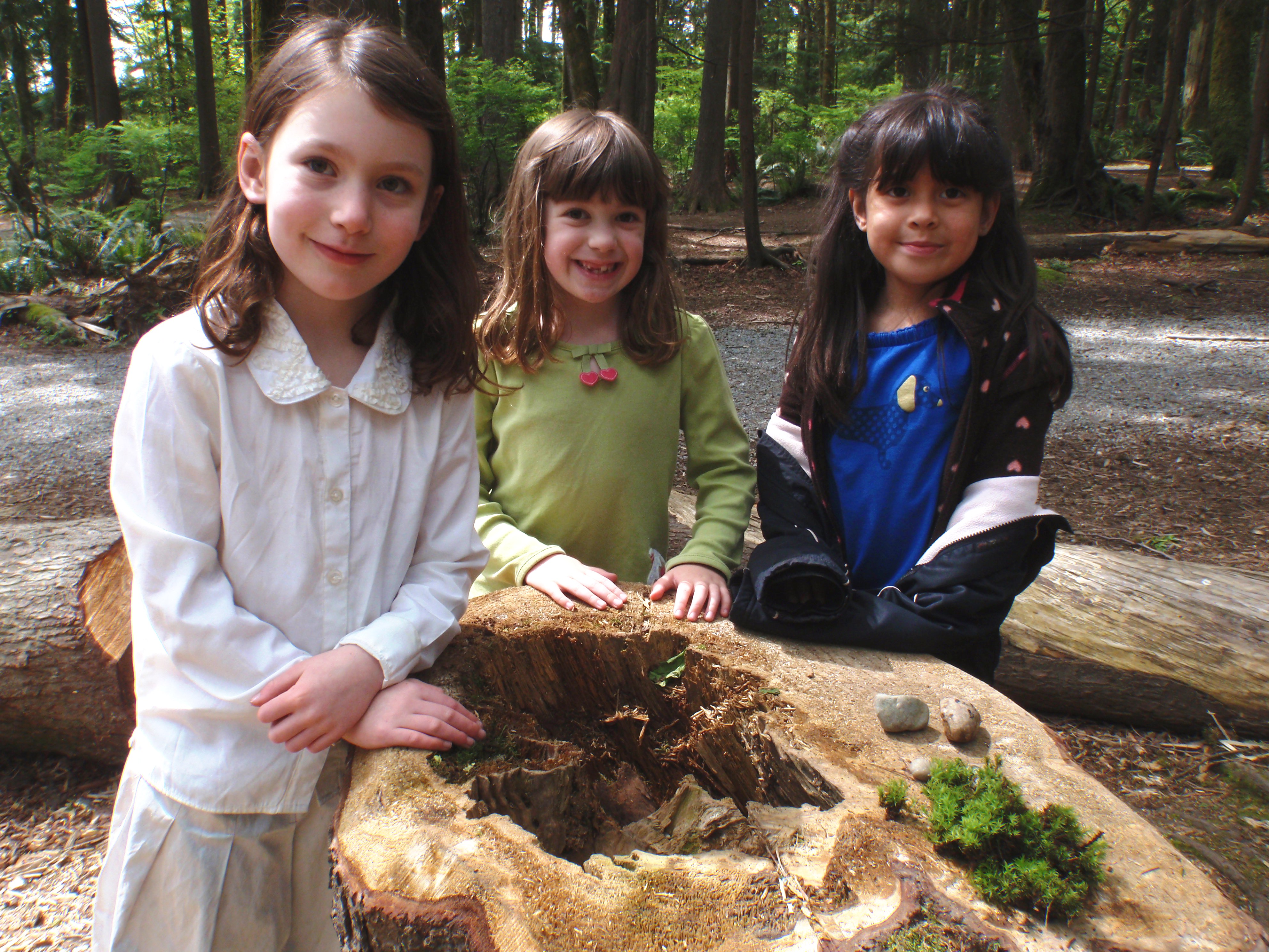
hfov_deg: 63.4
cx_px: 634
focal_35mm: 28
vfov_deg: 49.7
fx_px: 1026
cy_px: 476
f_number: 4
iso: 64
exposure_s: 1/80
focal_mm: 5
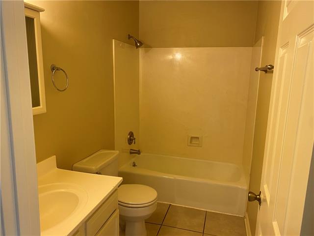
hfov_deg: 67.3
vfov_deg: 53.1
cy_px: 118
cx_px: 157
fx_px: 236
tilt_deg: -10.1
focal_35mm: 26
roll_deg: -1.8
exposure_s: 1/60
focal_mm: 4.25
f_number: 1.8
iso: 80
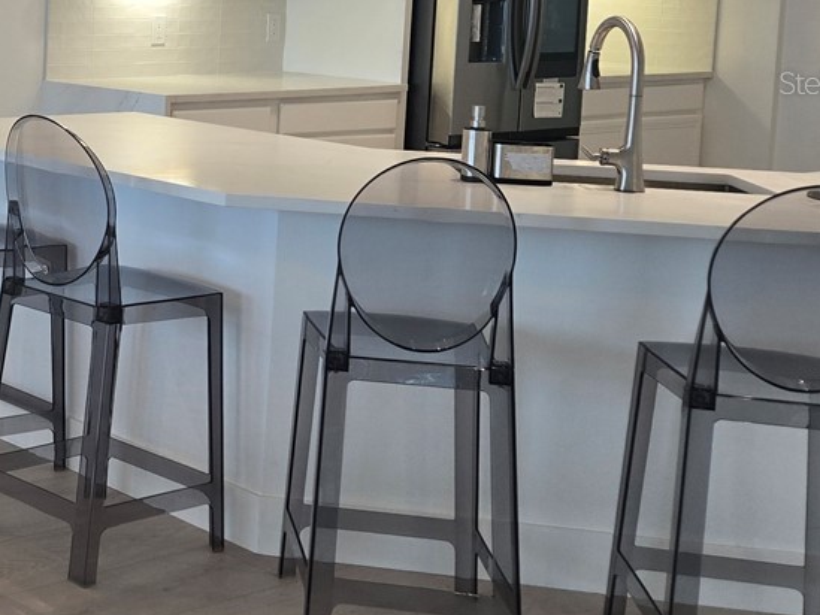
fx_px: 1587
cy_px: 82
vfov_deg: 21.5
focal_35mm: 67
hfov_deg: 24.8
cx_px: -275
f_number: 1.8
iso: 80
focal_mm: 5.4
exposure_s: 1/120
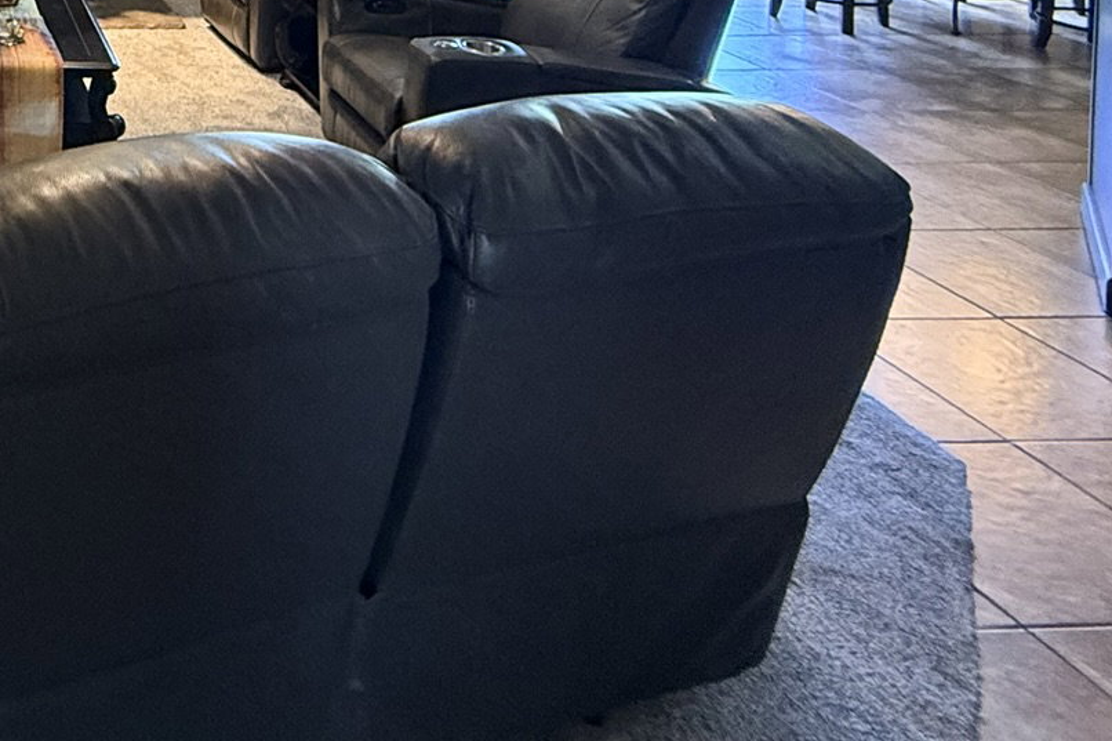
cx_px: -99
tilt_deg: -1.7
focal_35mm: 37
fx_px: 1143
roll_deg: -0.5
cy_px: -275
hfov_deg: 41.7
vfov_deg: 28.1
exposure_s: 1/60
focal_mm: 2.22
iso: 500
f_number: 2.2
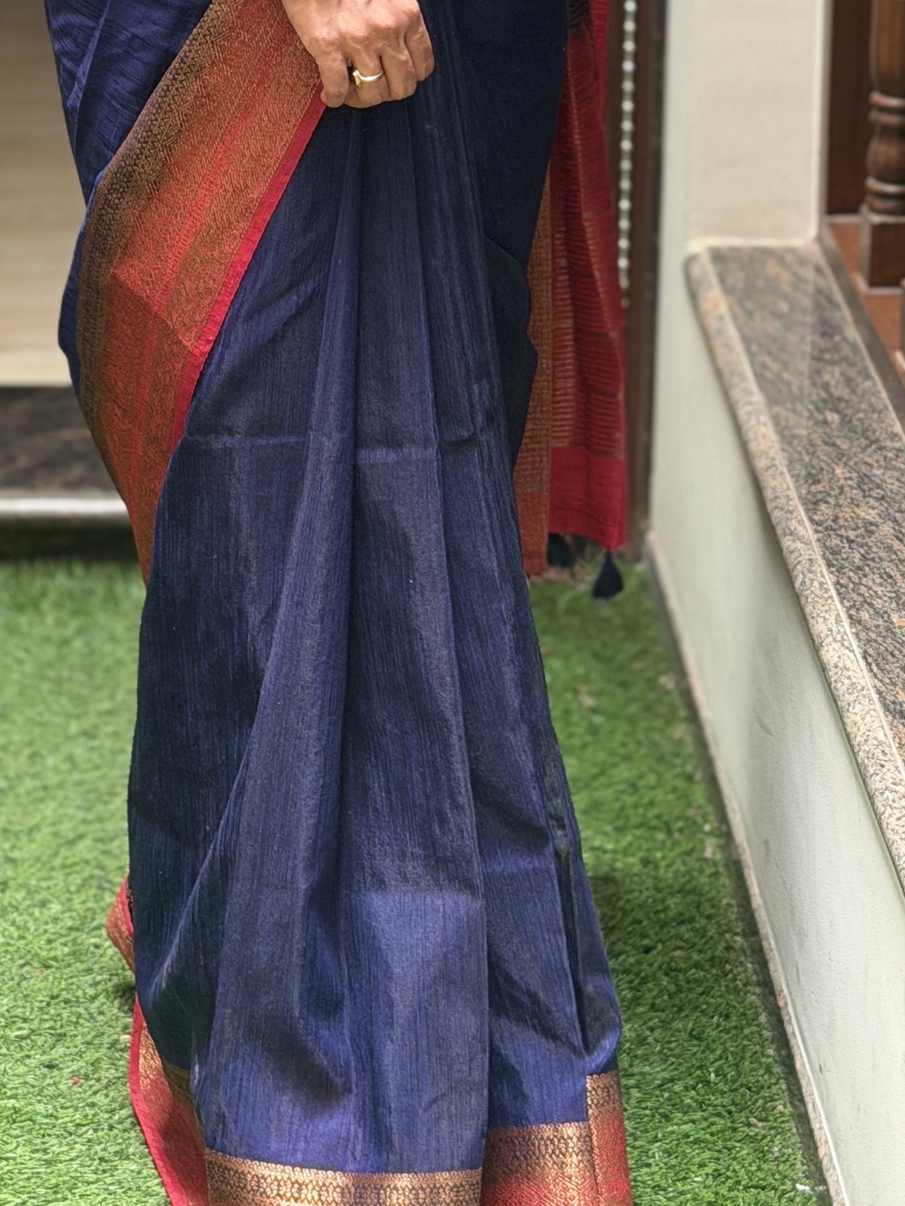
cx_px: 262
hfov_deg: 13.2
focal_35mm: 112
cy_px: -38
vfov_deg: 17.1
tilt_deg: -13.4
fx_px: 3904
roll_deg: -1.8
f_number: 1.78
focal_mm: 6.76
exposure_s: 1/119
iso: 100
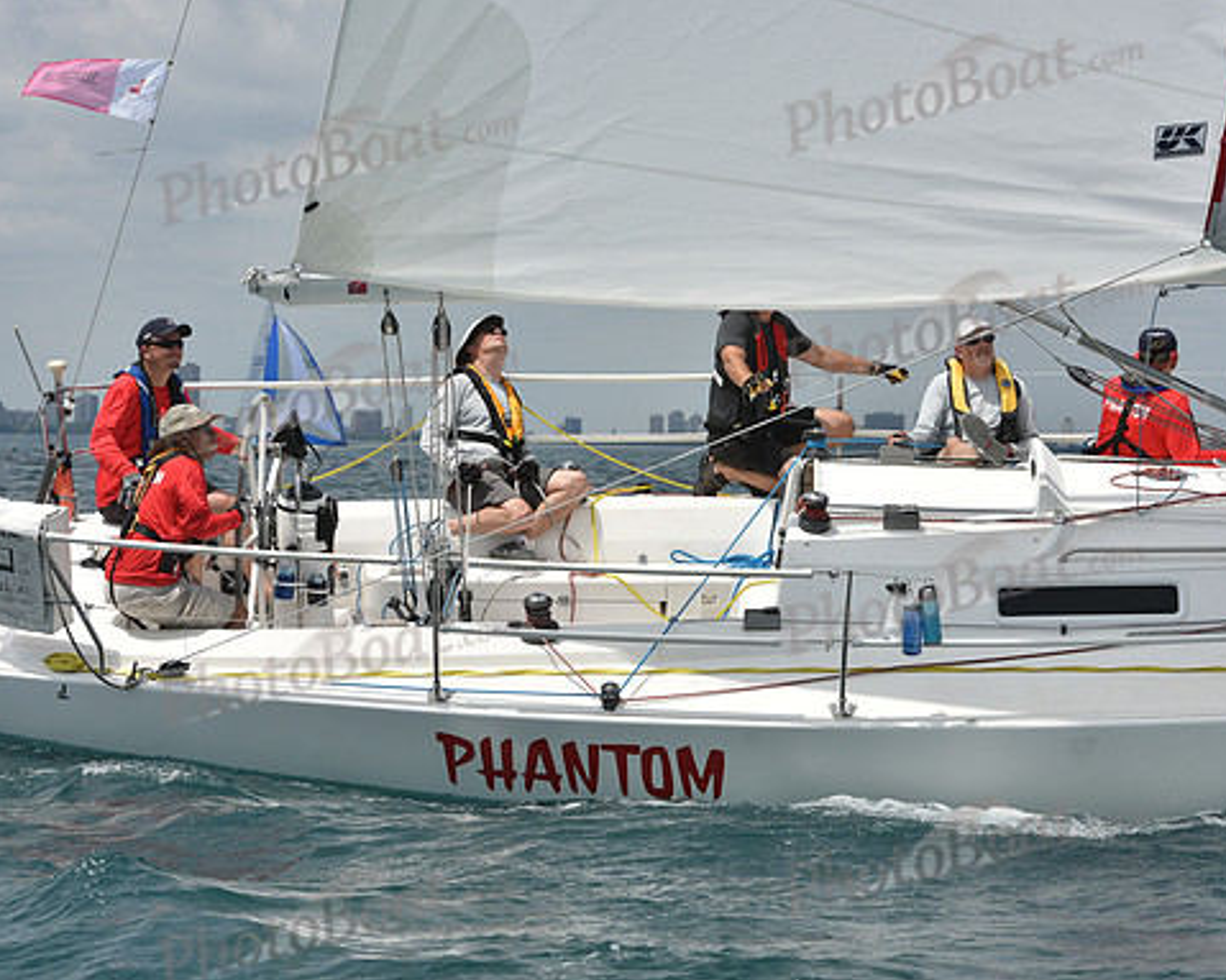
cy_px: 493
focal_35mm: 108
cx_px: 653
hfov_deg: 17.8
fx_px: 3918
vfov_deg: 14.3
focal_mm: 95
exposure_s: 1/1250
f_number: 9
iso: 250
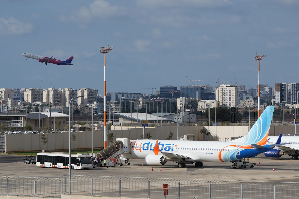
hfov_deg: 12.0
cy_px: 100
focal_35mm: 171
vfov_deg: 8.0
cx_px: 150
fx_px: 1420
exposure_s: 1/1000
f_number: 5.6
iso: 100
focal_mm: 114
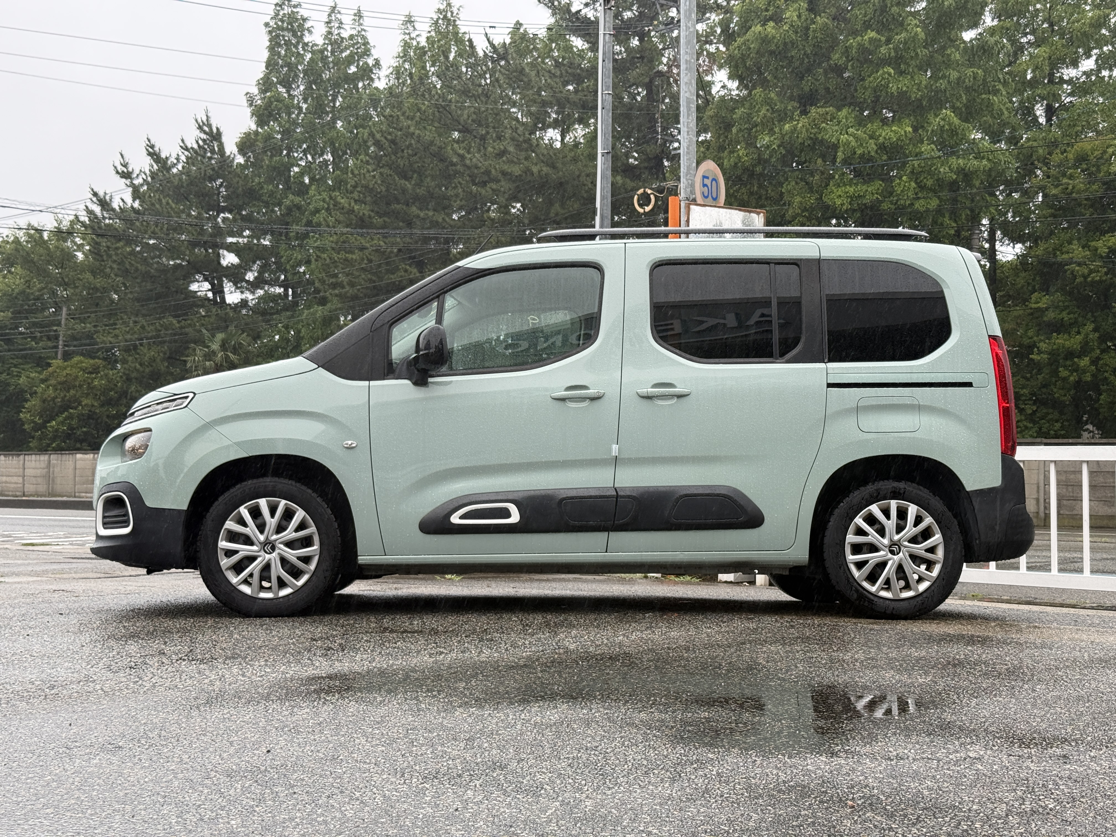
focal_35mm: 48
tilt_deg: +2.2
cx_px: 558
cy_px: 418
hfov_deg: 39.7
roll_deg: -0.1
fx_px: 1547
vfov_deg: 30.3
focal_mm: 6.76
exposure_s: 1/231
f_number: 1.78
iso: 50
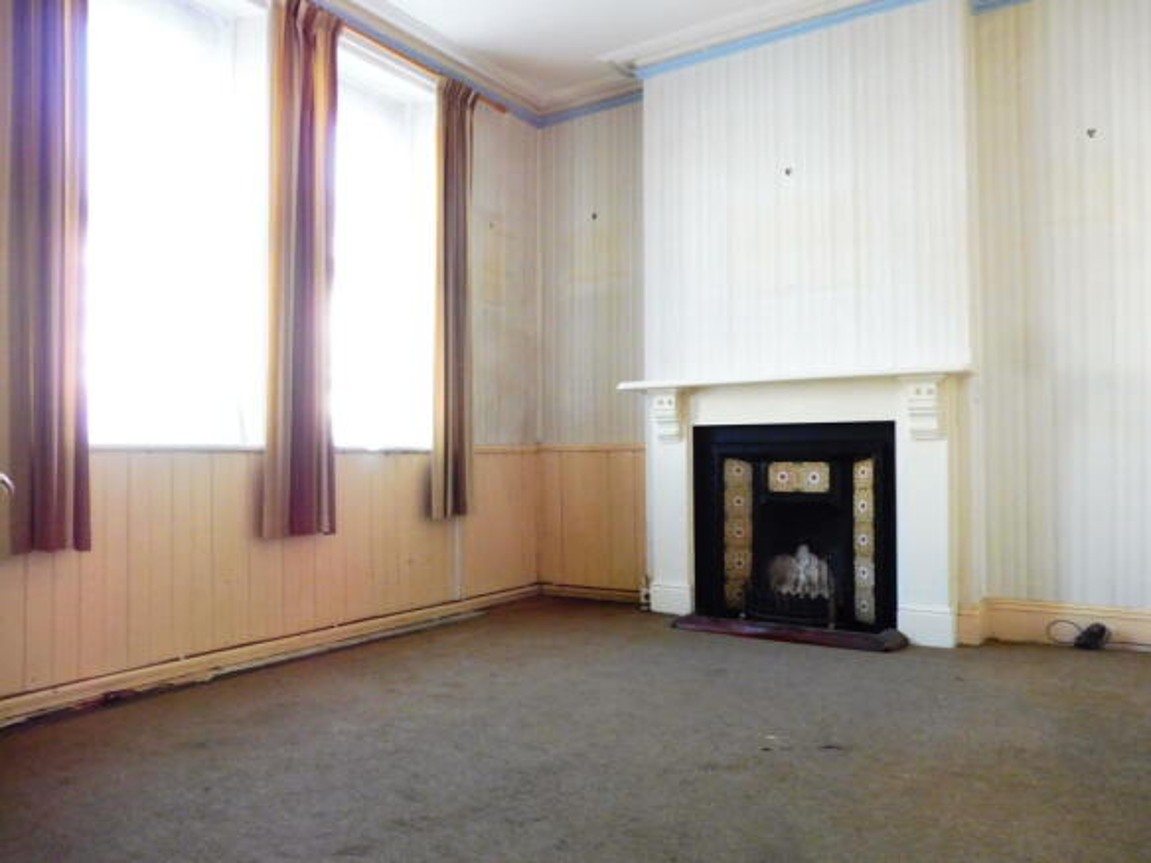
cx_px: 576
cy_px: 432
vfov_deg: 56.8
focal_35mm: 24
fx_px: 798
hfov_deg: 71.6
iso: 400
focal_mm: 4.3
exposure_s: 1/25
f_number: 3.3
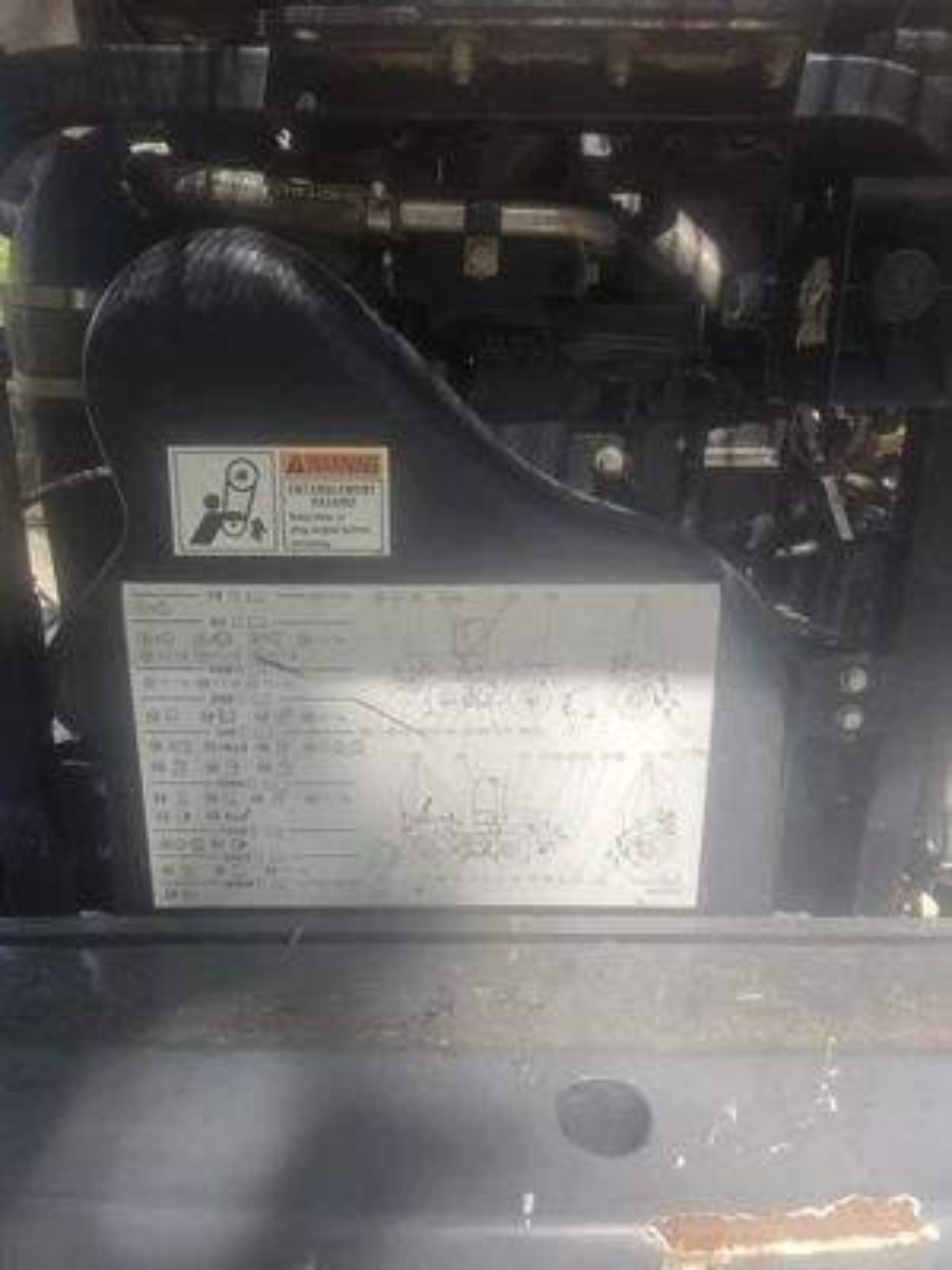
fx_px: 843
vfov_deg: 73.9
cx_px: 476
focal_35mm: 23
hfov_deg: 58.9
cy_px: 635
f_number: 1.7
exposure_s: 1/1350
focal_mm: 6.3
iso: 80
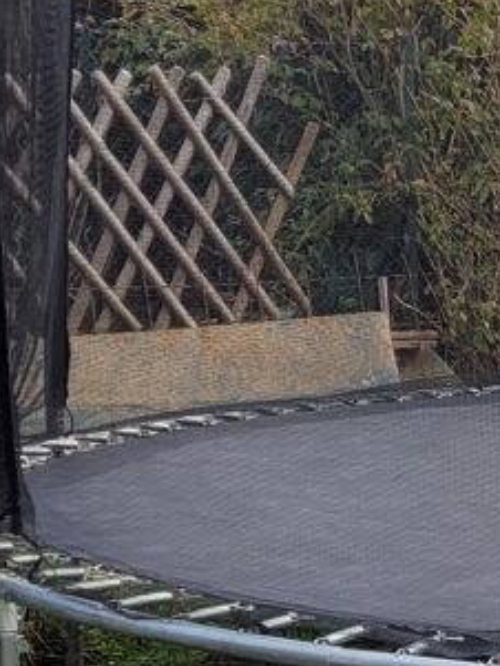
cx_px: 909
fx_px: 2213
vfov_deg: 17.0
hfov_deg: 11.9
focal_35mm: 115
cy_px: 532
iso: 40
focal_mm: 5.4
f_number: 1.8
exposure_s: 1/379
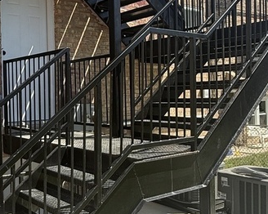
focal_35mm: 45
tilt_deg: +0.2
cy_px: 97
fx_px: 357
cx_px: 47
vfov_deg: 33.4
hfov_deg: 39.3
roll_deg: +1.1
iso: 50
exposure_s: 1/970
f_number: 2.2
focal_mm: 2.22
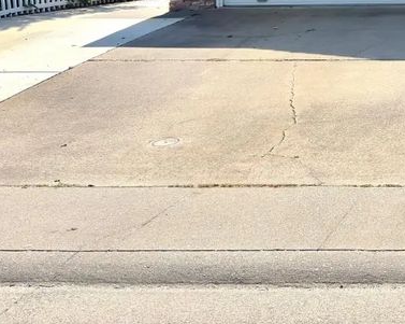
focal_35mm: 69
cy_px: -88
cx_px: 546
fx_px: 826
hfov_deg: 23.8
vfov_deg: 20.4
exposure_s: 1/2817
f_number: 1.6
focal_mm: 5.96
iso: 32
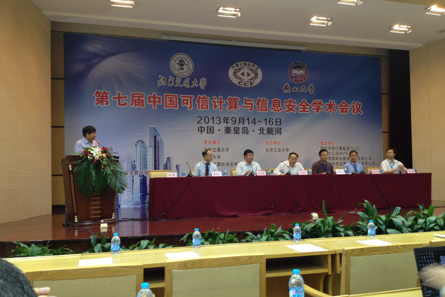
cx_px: 226
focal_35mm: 37
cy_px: 168
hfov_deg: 51.9
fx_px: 457
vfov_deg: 35.9
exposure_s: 1/20
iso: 80
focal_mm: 4.28
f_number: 2.4
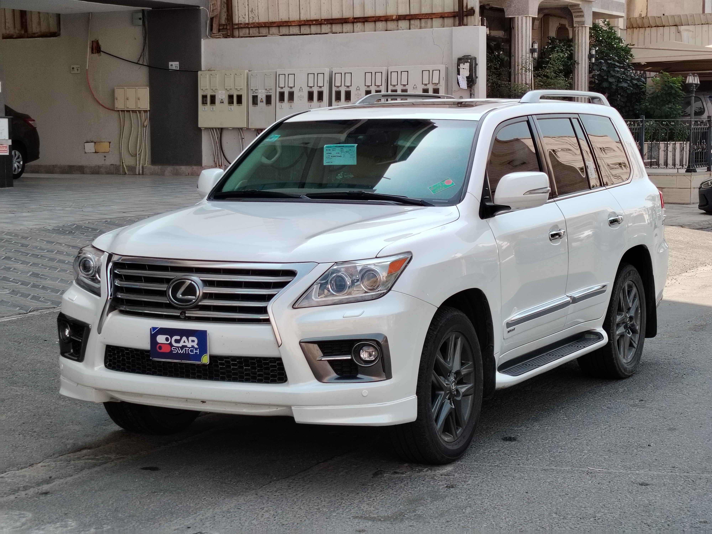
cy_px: 267
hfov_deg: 27.4
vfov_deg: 20.7
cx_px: 356
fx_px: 1460
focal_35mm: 71
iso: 100
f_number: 1.75
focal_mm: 5.25
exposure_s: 1/392
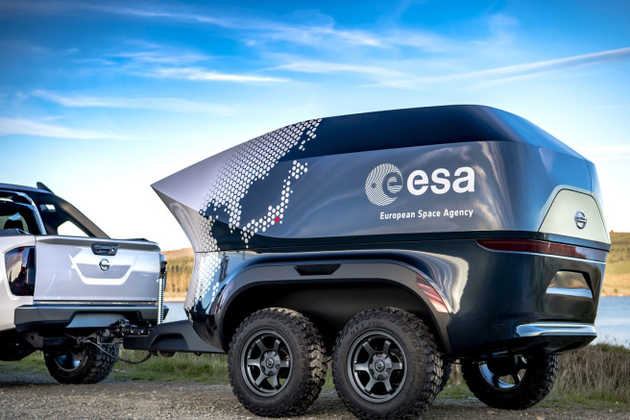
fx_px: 1120
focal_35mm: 64
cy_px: 212
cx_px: 317
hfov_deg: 31.4
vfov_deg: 21.2
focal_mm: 60
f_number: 5
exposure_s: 1/160
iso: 500
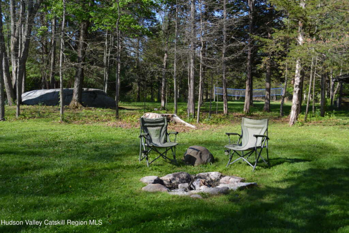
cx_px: 174
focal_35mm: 44
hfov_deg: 45.0
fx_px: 422
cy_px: 116
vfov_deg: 30.9
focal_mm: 29
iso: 200
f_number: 8
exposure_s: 1/250
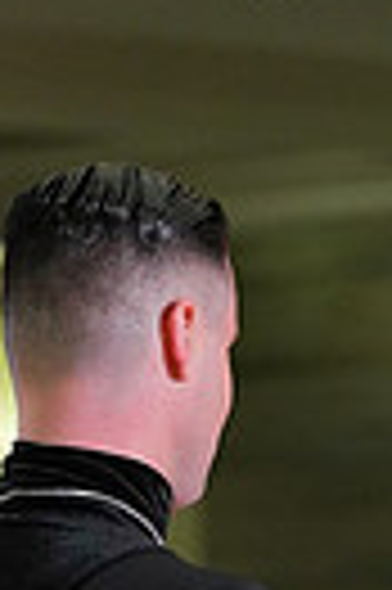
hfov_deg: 2.3
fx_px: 9727
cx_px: 399
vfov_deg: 3.4
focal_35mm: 594
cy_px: 1252
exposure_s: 1/400
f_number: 4
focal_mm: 134
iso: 1600
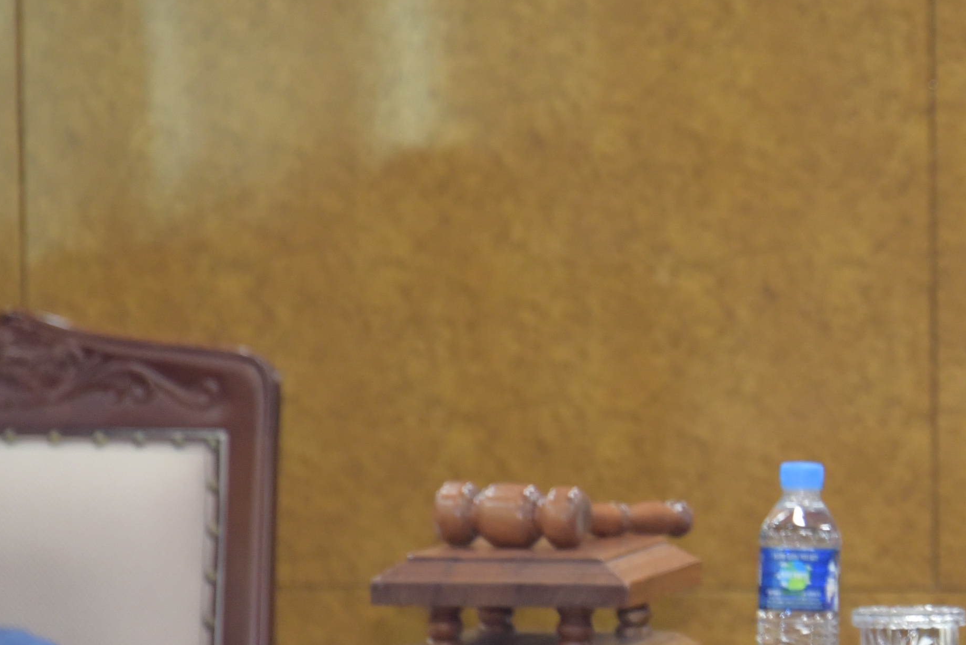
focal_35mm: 749
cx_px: 1269
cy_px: 493
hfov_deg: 2.7
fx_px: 20105
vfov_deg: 1.8
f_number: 5.6
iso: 1800
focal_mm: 230
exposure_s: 1/200
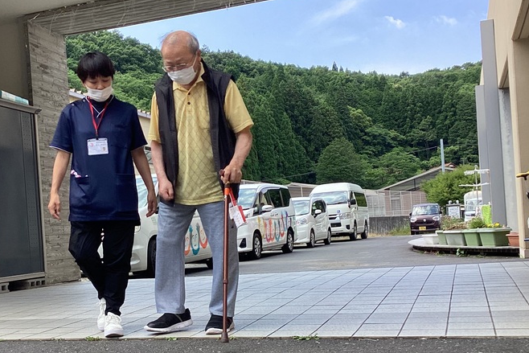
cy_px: 231
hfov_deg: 39.9
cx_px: 178
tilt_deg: +0.0
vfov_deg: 27.4
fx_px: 720
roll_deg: +2.9
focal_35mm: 49
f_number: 2.4
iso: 25
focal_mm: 3.3
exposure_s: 1/341
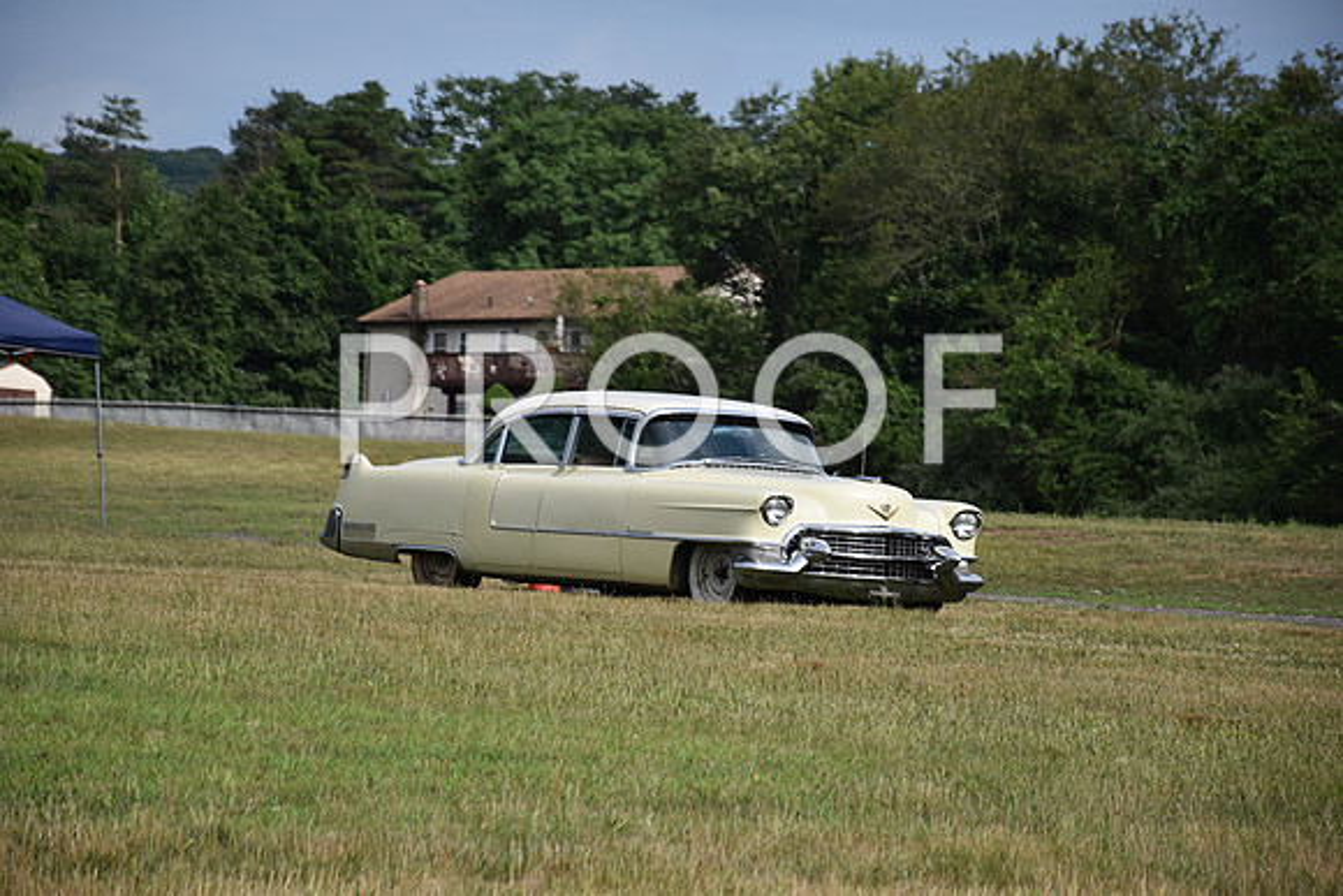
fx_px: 7836
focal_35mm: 210
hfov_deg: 9.8
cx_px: 672
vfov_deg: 6.5
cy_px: 448
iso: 200
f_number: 5.6
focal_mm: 140
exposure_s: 1/500
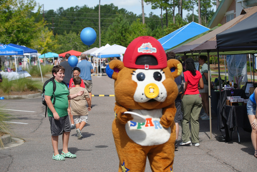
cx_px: 128
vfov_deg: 16.1
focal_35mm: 85
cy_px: 86
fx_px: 607
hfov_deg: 23.9
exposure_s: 1/800
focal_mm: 85
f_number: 4.5
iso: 100
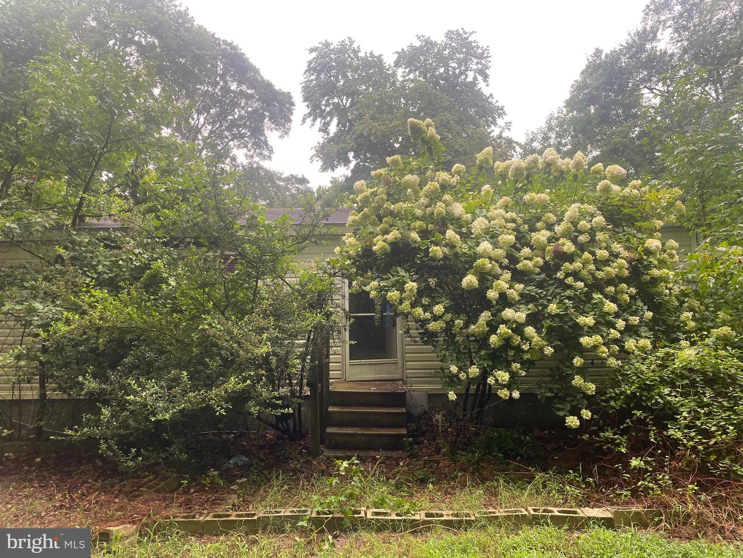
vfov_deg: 53.1
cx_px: 372
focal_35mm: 26
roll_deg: +2.2
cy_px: 279
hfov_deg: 67.3
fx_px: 558
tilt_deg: +9.1
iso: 40
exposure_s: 1/121
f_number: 1.8
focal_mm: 4.25
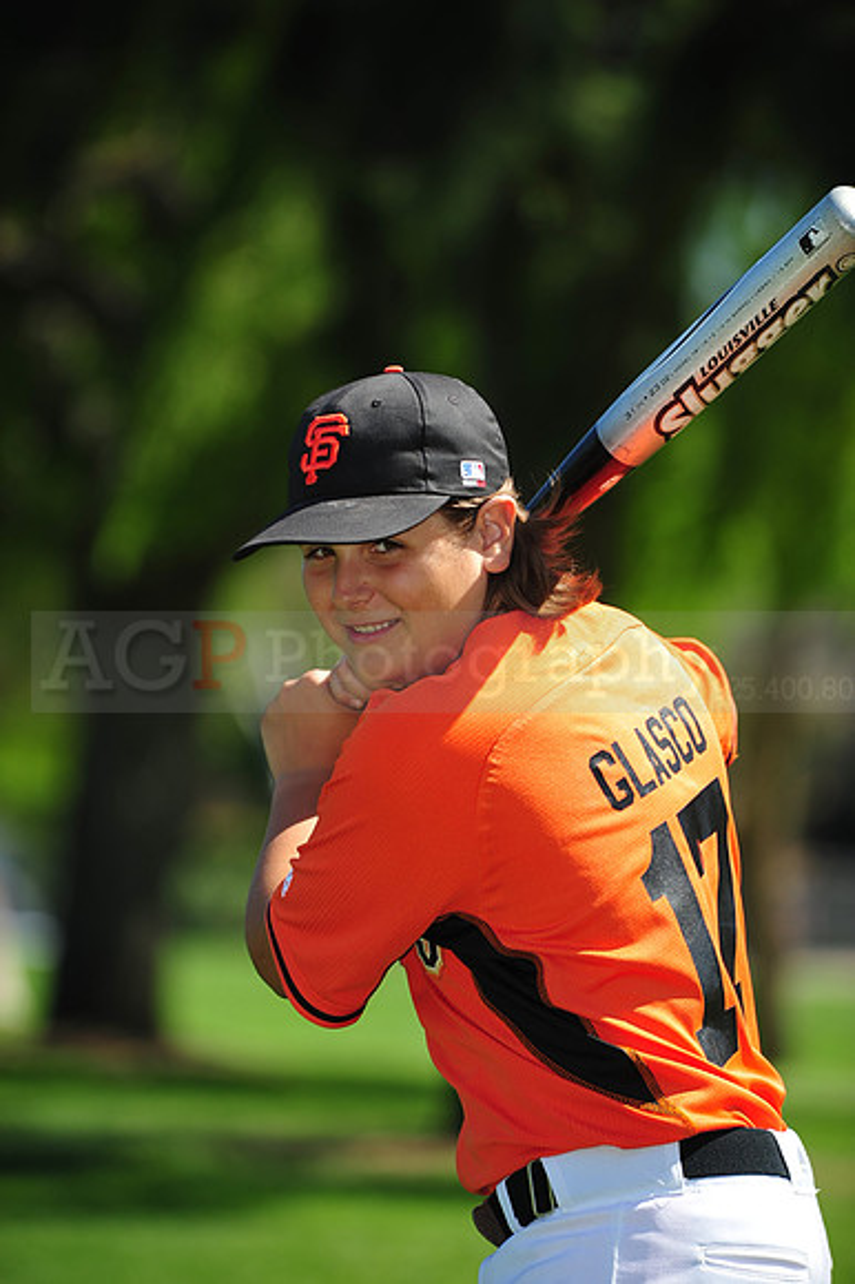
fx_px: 7133
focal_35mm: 200
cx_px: 428
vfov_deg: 10.3
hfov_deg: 6.9
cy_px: 642
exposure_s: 1/1000
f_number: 4.5
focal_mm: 200
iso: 200
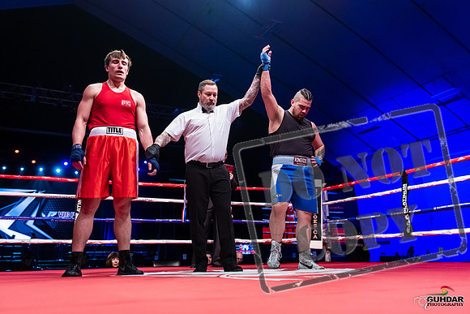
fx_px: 405
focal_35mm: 31
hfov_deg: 60.3
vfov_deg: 42.3
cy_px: 157
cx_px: 235
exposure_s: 1/800
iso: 3200
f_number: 2.8
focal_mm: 31
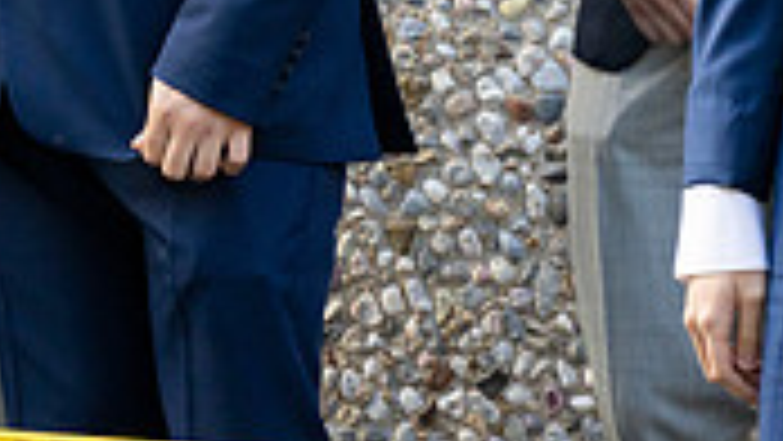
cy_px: -402
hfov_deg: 6.0
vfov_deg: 3.4
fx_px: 7477
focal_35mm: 360
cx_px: -252
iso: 400
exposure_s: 1/250
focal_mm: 94
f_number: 6.3
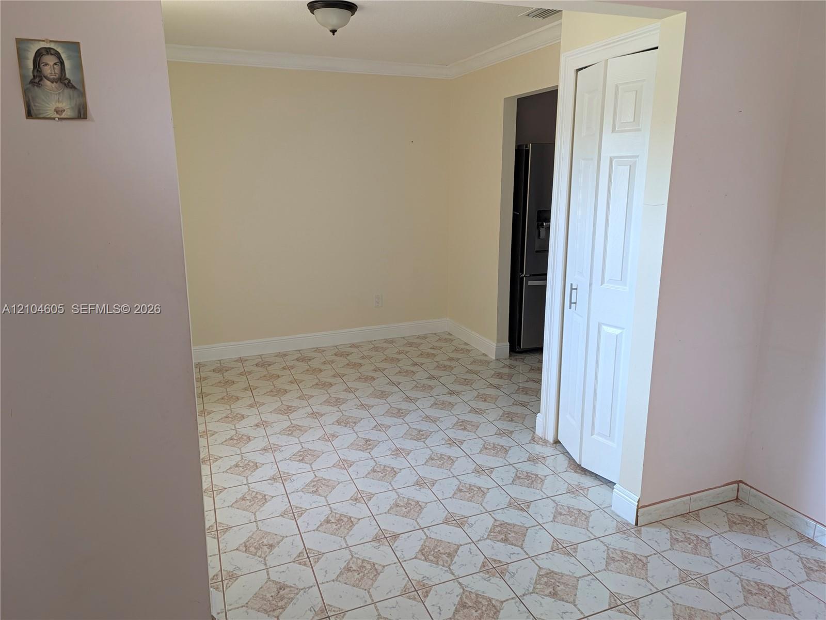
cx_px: 413
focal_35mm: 23
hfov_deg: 73.9
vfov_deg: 58.9
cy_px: 310
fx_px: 549
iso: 98
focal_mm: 5.28
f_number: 1.7
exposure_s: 1/30.5
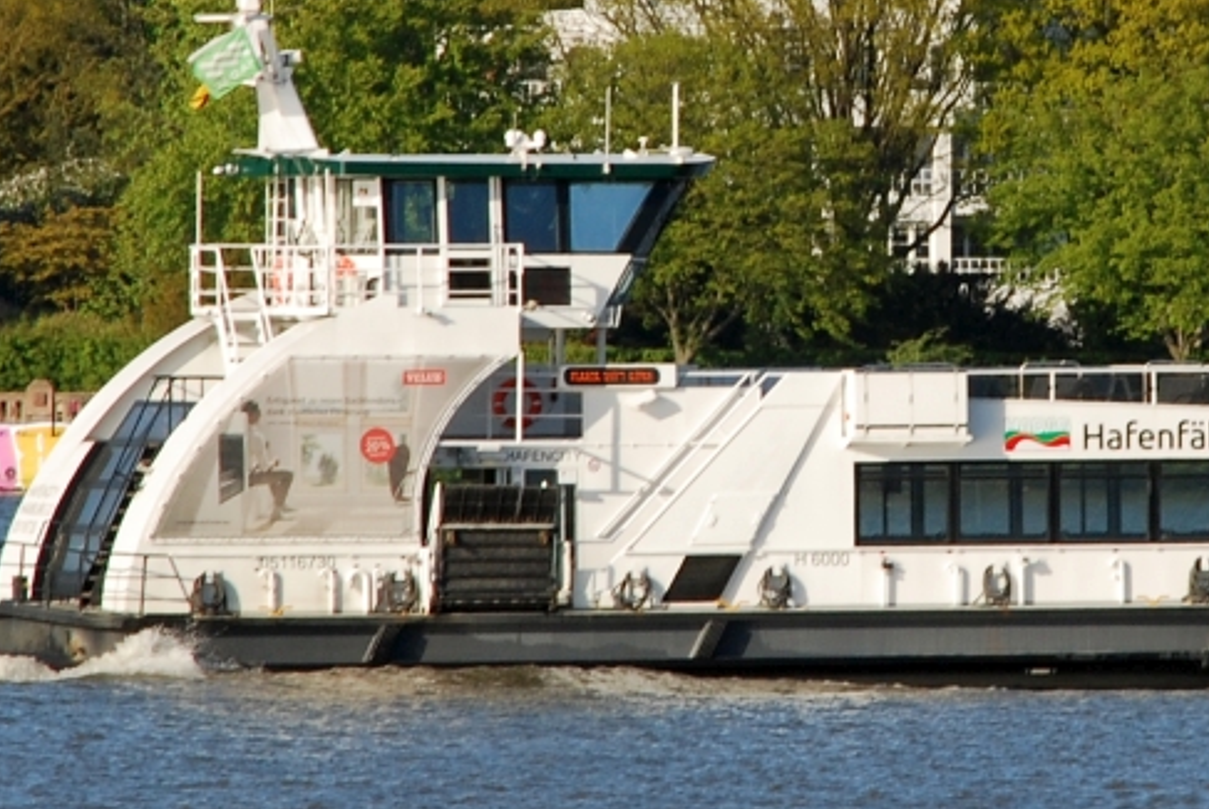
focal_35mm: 426
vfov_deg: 3.2
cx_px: 884
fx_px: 14325
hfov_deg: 4.8
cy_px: 125
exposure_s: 1/250
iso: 200
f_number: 10
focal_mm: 135
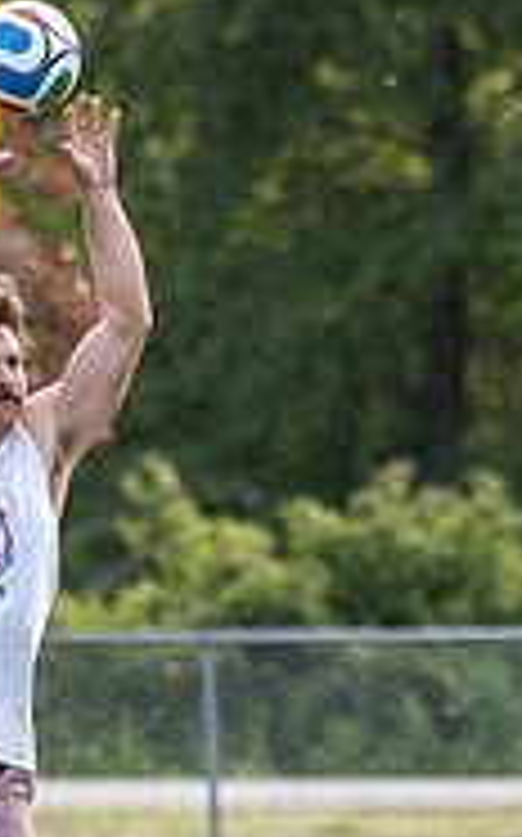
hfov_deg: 1.3
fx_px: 23869
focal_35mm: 1047
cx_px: -63
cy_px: 524
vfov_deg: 2.0
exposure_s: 1/1250
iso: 500
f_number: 2.8
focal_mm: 150
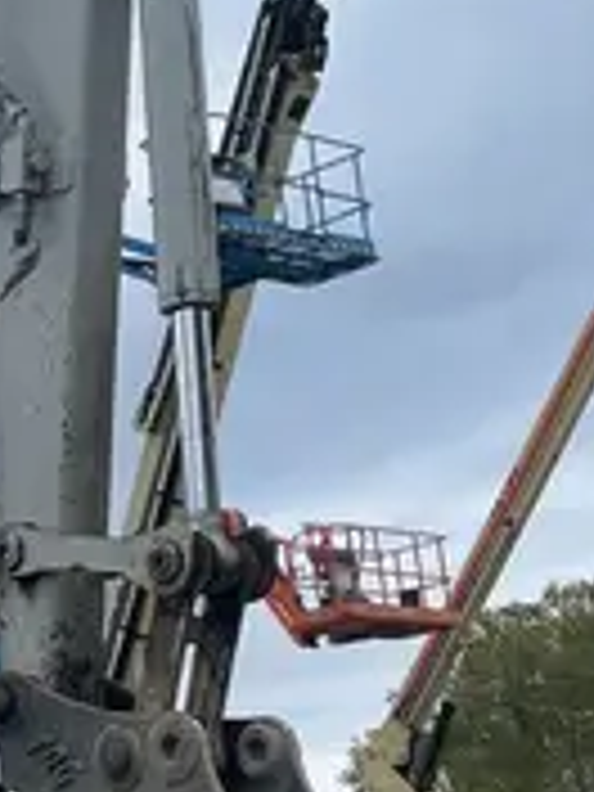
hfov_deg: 12.7
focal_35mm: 108
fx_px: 2471
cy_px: 664
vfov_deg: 18.0
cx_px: -396
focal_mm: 4.2
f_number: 1.6
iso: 50
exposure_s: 1/1401
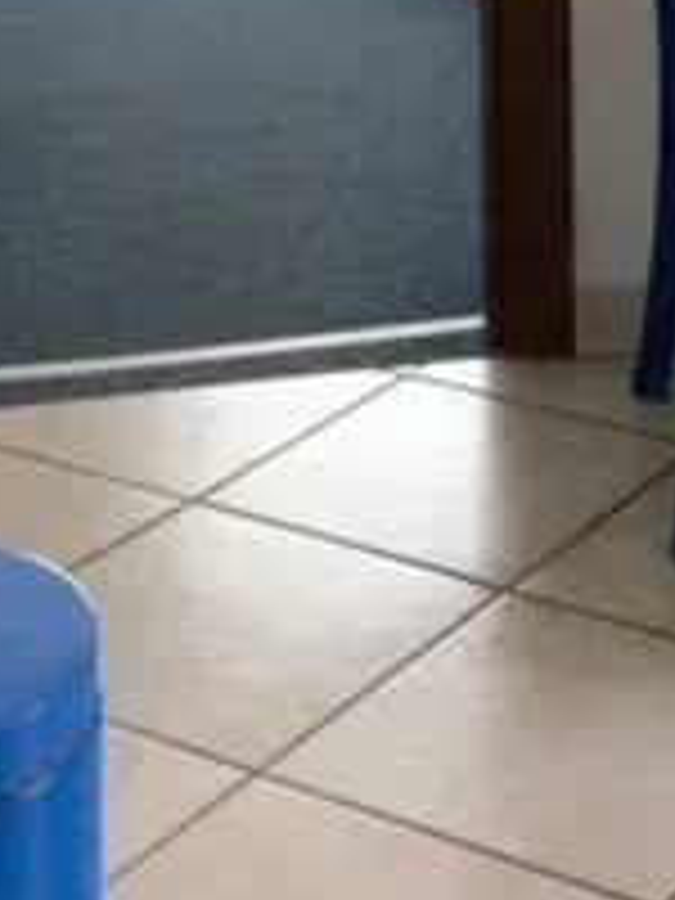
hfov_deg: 14.8
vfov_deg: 17.6
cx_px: 612
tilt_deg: -3.4
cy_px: -495
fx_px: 2574
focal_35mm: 99
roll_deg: +0.2
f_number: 2.4
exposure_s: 1/30
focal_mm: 3.3
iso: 64
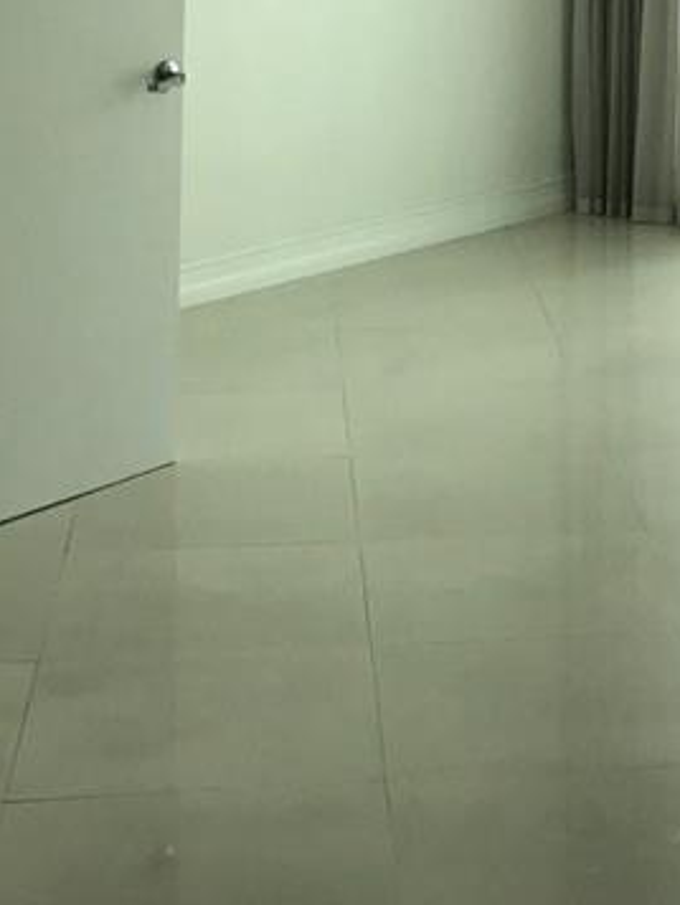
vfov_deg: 19.4
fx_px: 2461
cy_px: -231
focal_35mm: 94
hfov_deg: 15.5
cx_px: 632
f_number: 1.8
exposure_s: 1/120
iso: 25
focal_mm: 3.99
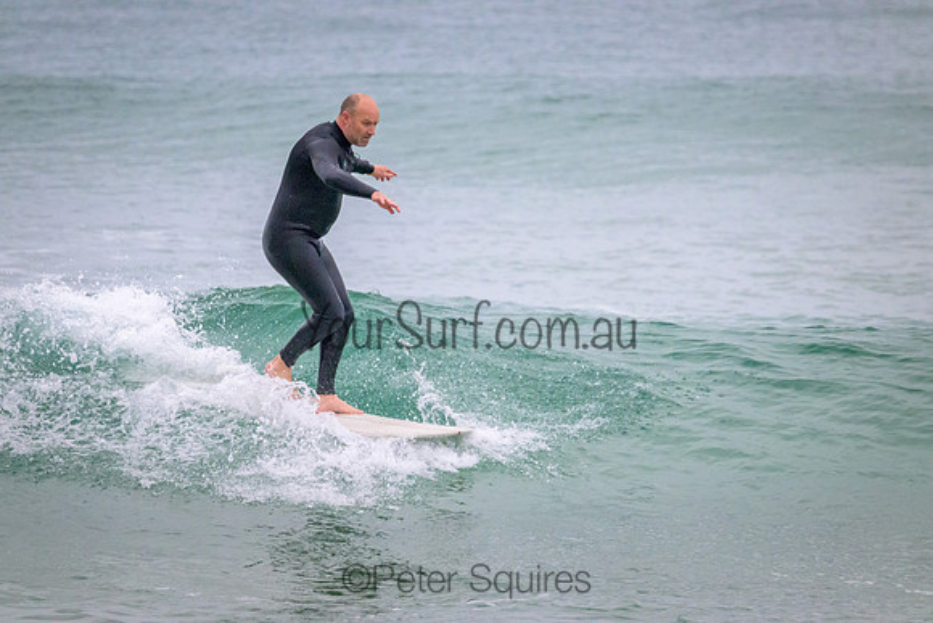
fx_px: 16071
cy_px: 312
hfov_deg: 3.3
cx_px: 466
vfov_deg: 2.2
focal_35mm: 620
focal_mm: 620
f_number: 11
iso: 10000
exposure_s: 1/1250
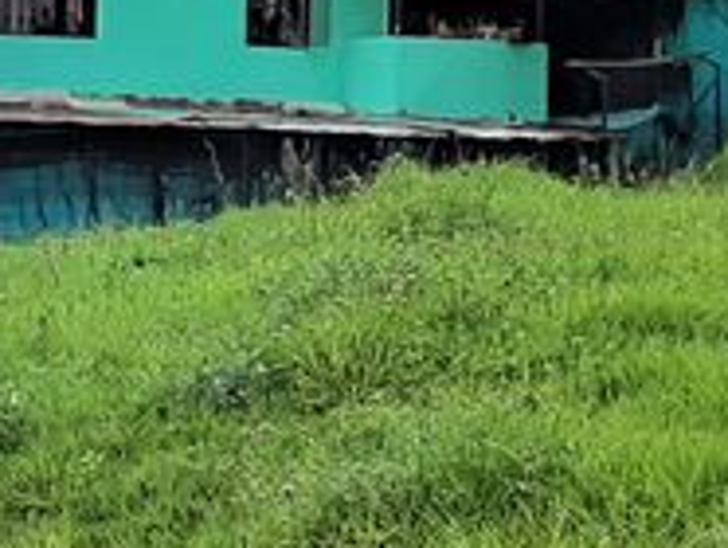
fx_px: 1958
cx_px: -386
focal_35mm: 93
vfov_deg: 15.8
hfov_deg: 18.5
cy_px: 110
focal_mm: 3.93
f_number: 1.7
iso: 40
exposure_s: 1/3861
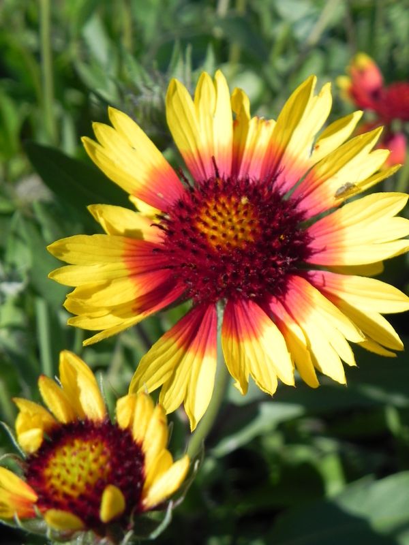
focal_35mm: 66
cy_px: 272
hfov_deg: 22.3
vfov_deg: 29.4
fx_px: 1040
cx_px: 204
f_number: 3.5
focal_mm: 11.8
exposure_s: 1/1600
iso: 160
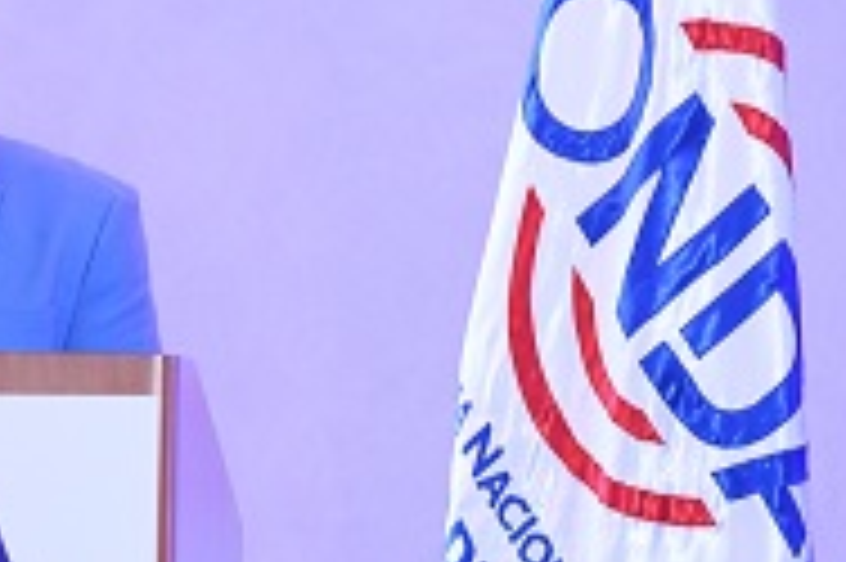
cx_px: -140
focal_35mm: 416
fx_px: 9767
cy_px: 279
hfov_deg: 4.9
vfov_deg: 3.3
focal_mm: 145
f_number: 3.2
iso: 4000
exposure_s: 1/125
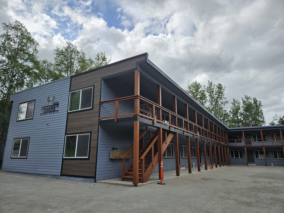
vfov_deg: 58.9
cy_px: 106
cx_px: 142
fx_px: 189
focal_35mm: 23
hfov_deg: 73.9
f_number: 1.8
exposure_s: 1/1529
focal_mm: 5.4
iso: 25
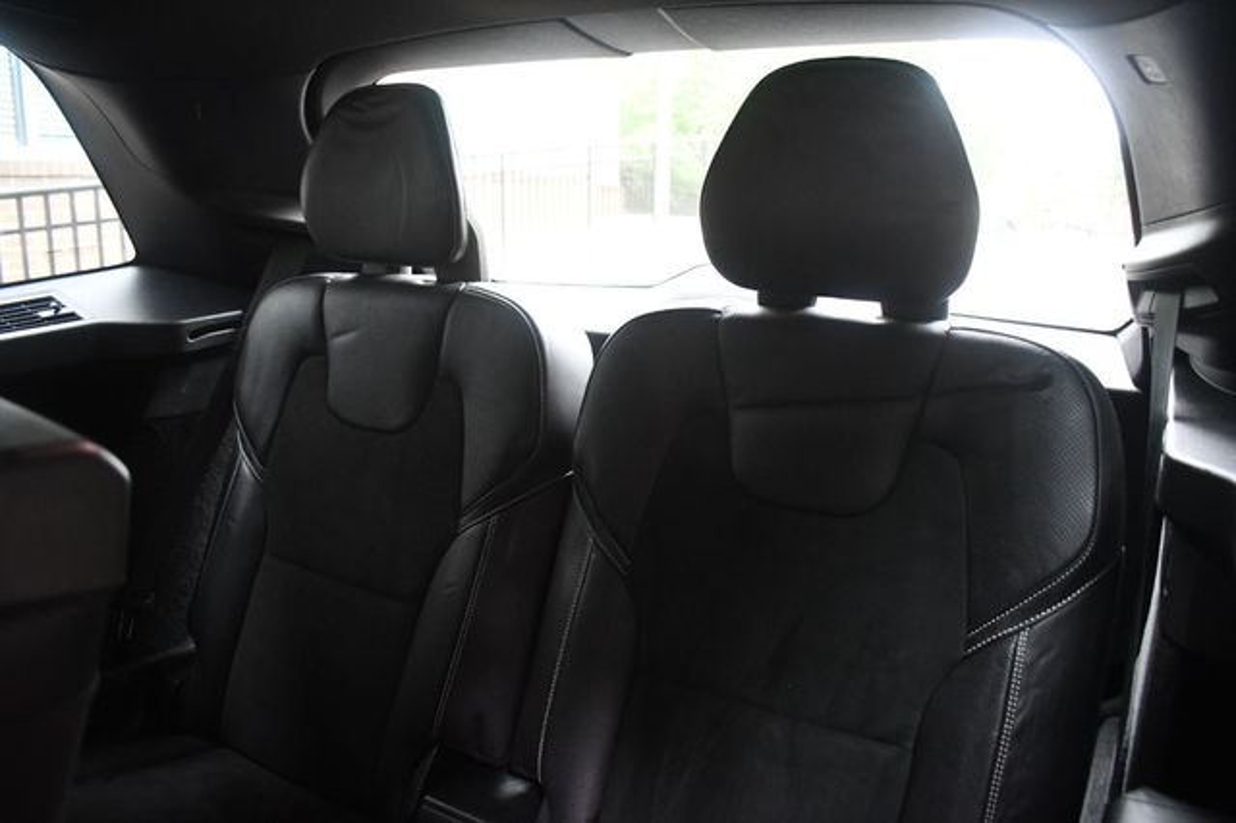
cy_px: 412
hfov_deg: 67.4
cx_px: 618
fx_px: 926
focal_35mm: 27
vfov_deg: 47.9
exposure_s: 1/60
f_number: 3.5
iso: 3600
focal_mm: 18
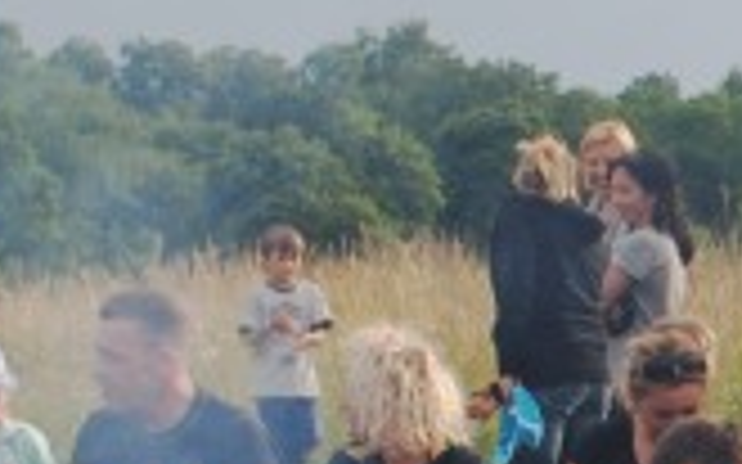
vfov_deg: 4.6
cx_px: 1731
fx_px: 5761
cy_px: 489
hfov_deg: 7.0
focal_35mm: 285
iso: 100
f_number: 6.3
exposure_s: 1/160
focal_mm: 30
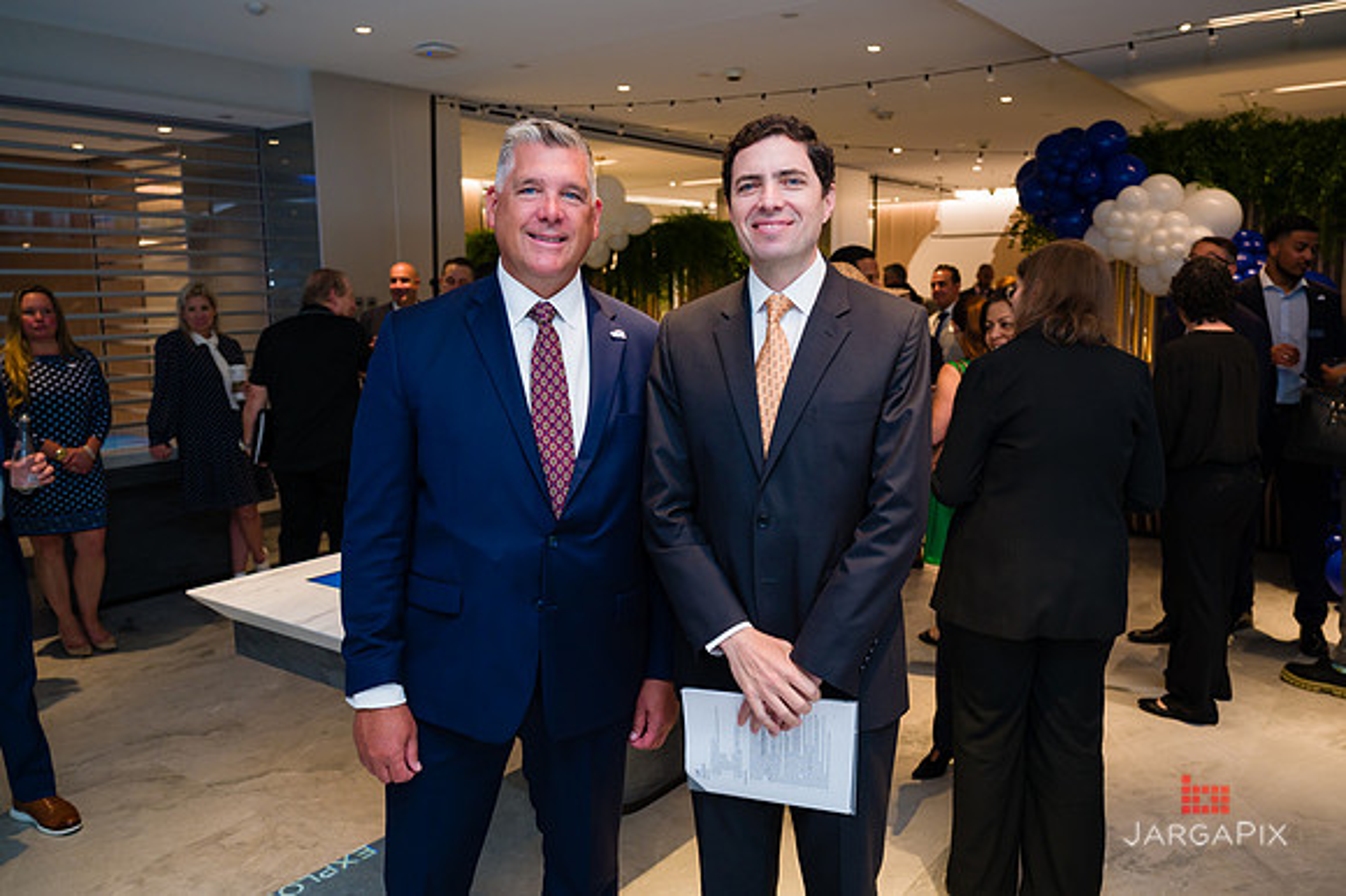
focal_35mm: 28
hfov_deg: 64.9
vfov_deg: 45.9
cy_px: 448
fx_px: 1058
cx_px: 673
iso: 400
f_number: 3.5
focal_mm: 28
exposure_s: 1/200
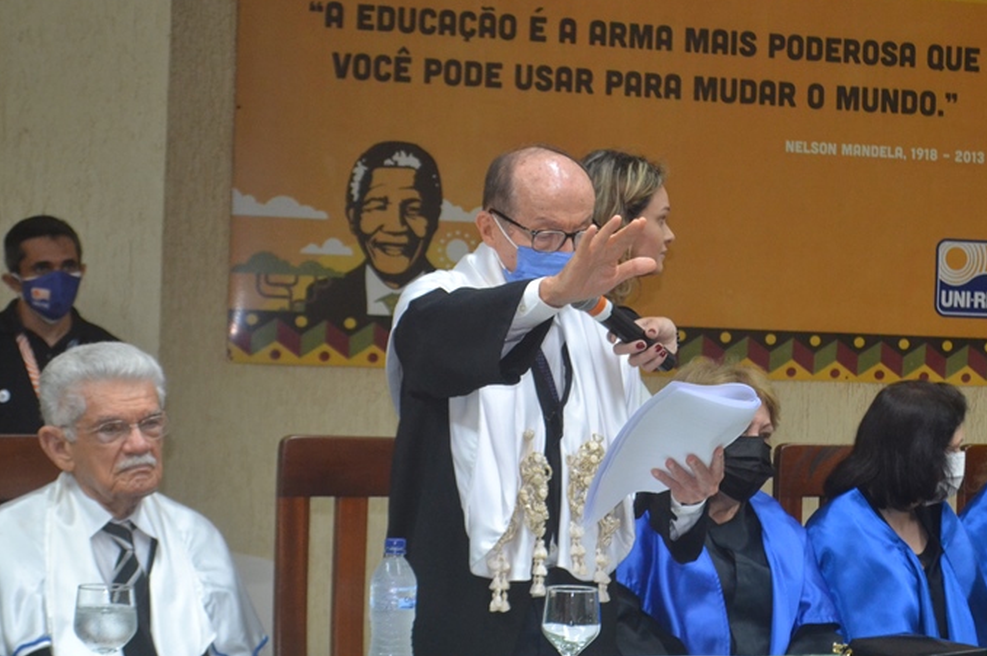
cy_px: 343
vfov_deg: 16.0
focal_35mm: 85
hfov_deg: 23.9
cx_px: 578
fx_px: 2329
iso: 2000
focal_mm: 48
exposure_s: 1/60
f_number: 5.6
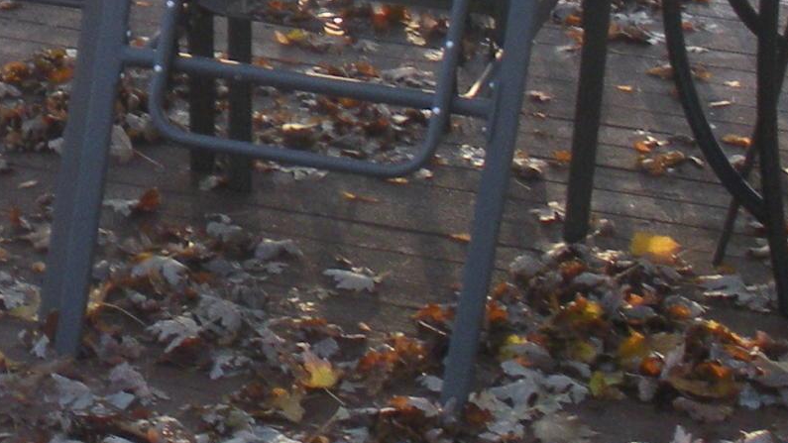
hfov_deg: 14.1
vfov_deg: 8.0
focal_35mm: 148
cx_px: -121
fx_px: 3092
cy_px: -203
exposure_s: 1/64.6
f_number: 3.5
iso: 139
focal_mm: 6.3
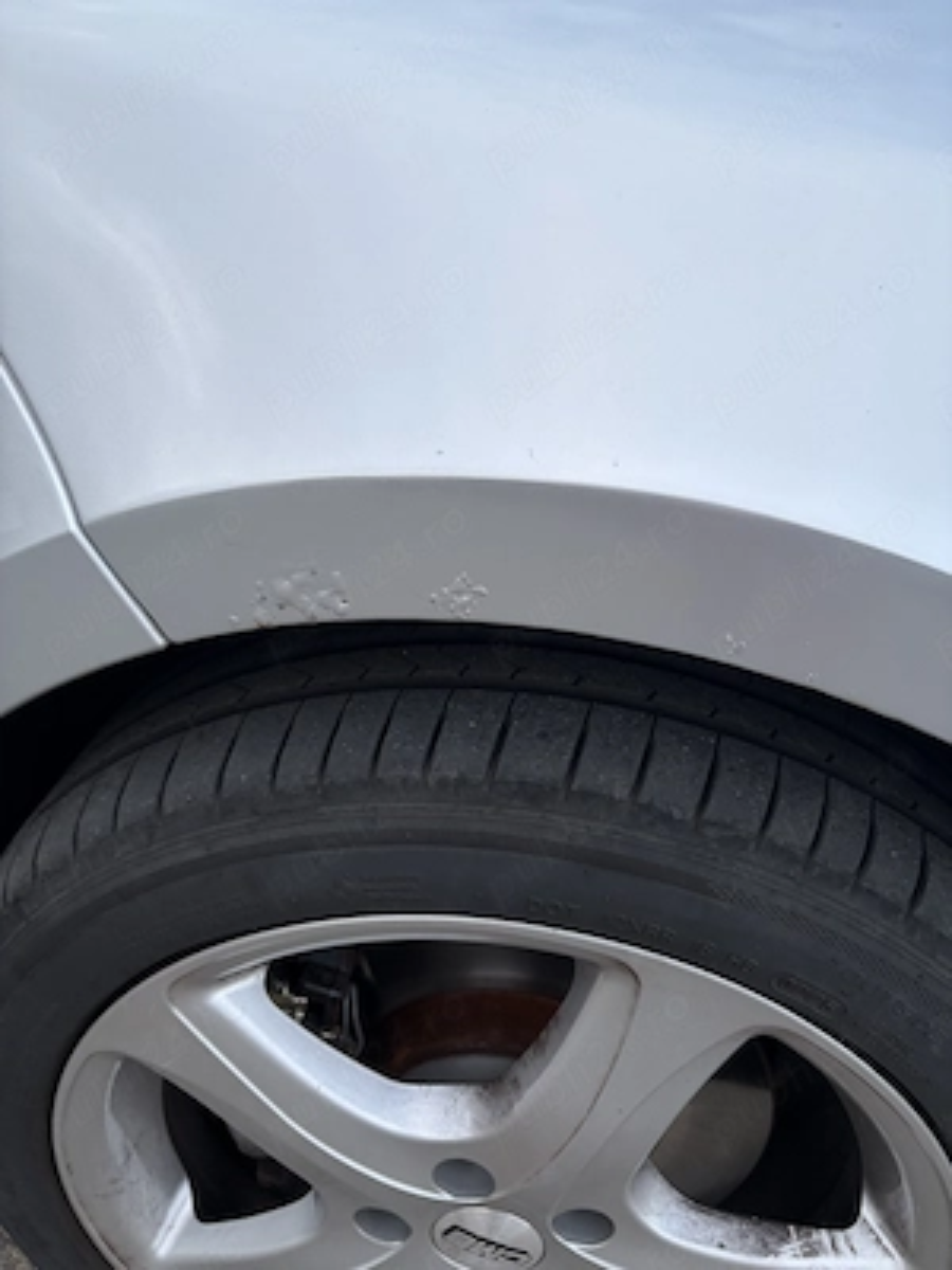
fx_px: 953
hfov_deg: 53.1
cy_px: 635
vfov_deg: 67.3
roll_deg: -13.8
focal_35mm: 26
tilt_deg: -32.9
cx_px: 476
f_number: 1.6
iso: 125
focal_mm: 5.96
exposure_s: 1/122
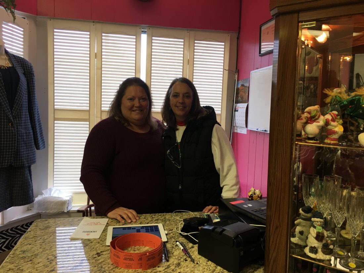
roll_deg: -2.2
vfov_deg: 48.2
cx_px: 182
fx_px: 305
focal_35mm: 29
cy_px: 136
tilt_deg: -7.6
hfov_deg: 61.7
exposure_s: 1/30
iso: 40
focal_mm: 4.15
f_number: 2.2
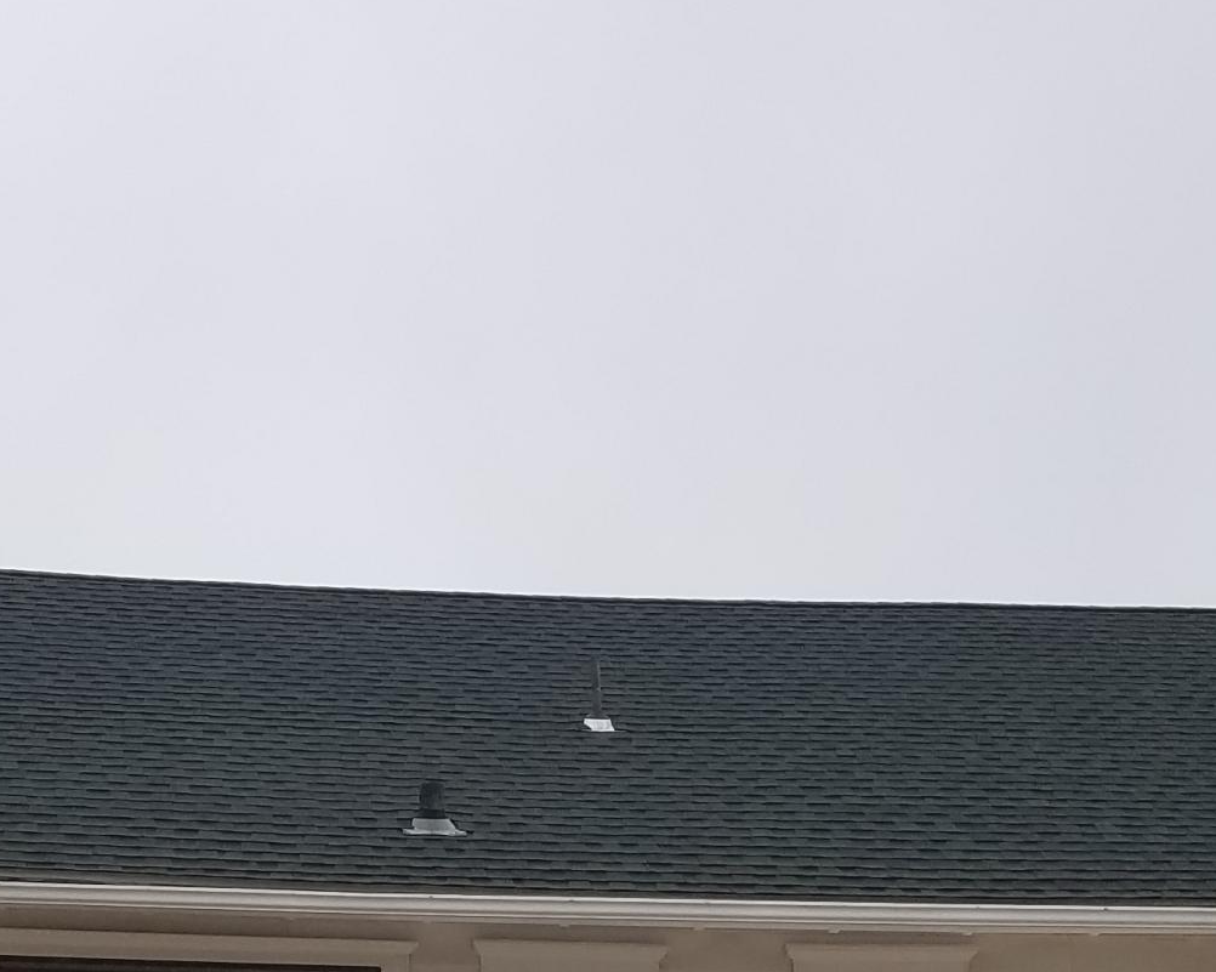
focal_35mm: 76
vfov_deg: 18.5
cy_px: 1329
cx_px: 586
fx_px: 2734
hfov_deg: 25.1
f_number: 1.7
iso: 50
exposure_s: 1/790
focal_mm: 4.2
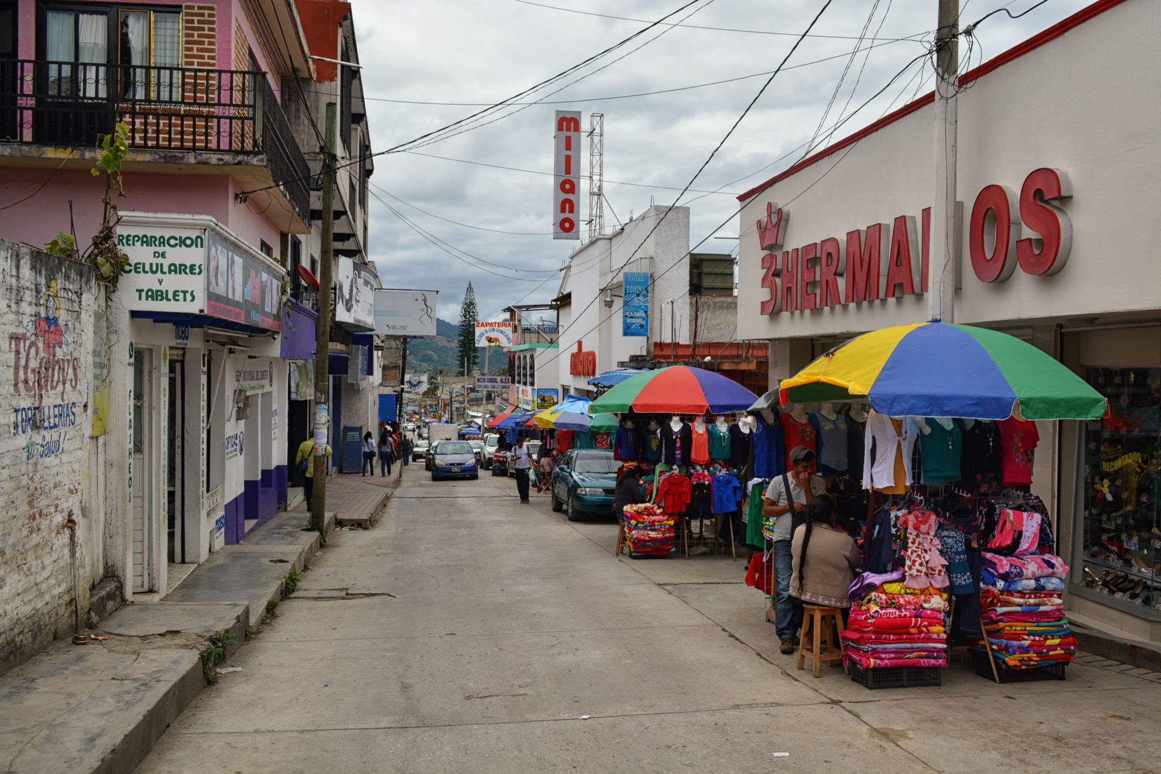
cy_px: 387
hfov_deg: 61.9
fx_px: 967
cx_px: 580
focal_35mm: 30
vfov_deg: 43.6
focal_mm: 20
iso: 160
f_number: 8
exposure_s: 1/250
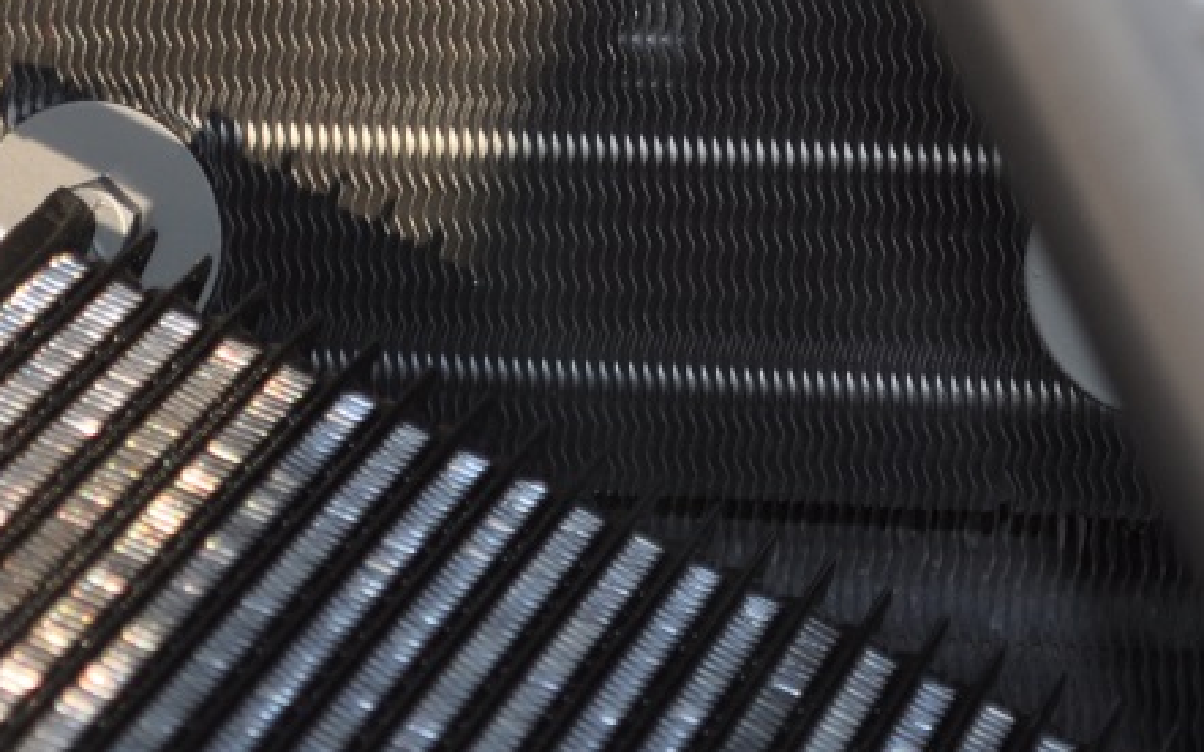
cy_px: -331
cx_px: 631
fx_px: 8020
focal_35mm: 244
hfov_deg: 8.6
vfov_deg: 5.3
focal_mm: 55
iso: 200
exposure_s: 1/60
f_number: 5.6
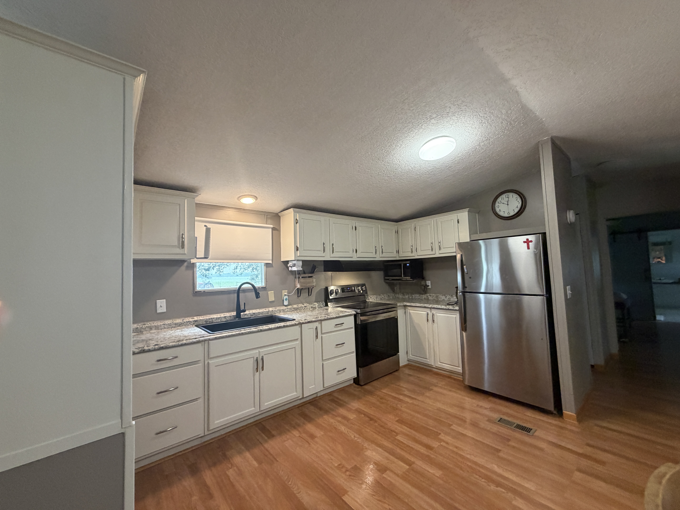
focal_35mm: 14
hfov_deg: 102.1
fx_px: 275
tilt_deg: +3.9
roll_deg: +1.9
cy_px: 255
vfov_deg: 85.7
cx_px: 340
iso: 320
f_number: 2.2
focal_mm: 2.22
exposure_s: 1/60
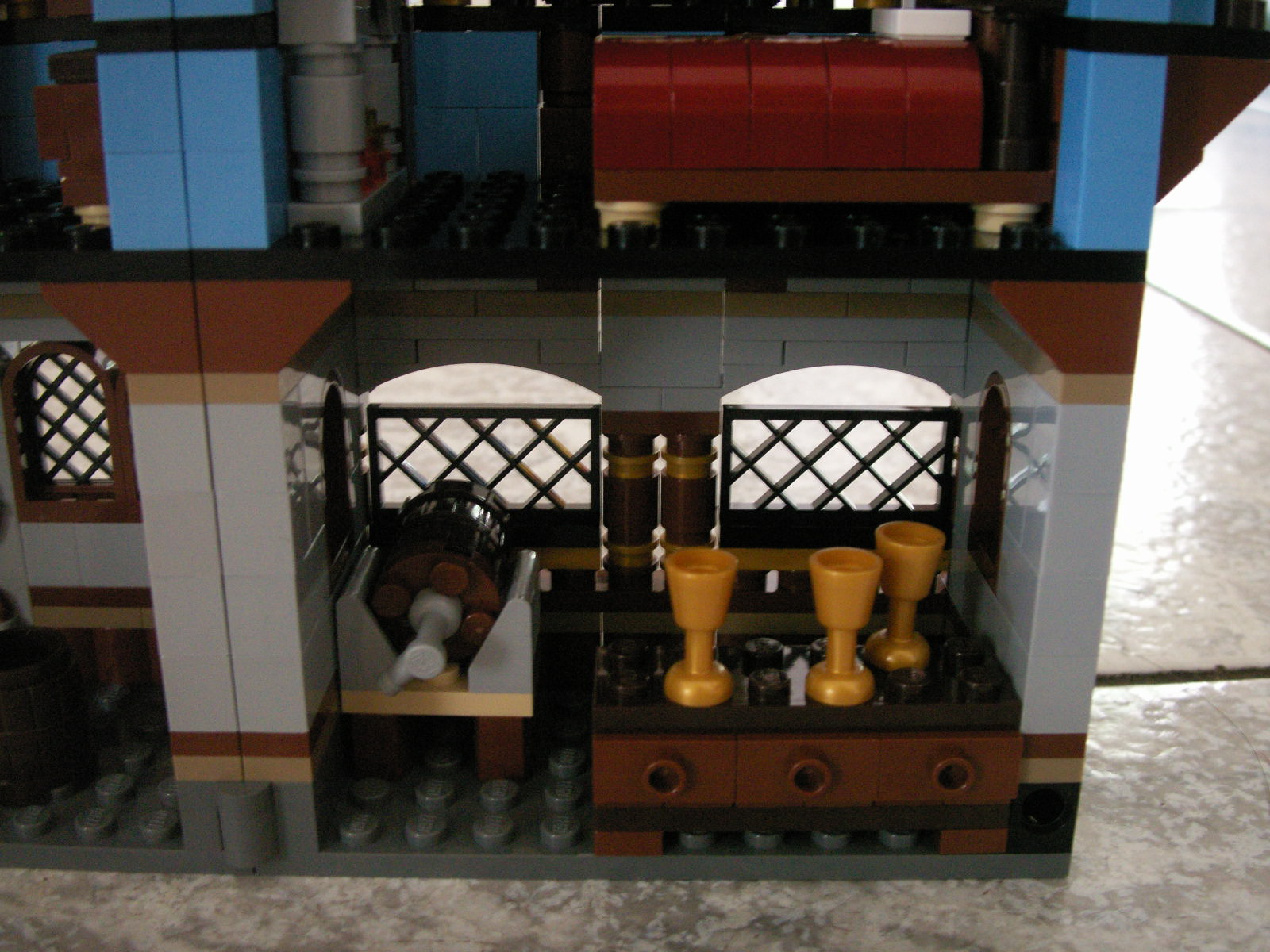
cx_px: 635
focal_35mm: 37
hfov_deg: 50.1
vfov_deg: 38.7
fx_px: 1357
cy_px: 476
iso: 160
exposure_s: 1
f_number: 3.5
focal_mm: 7.7
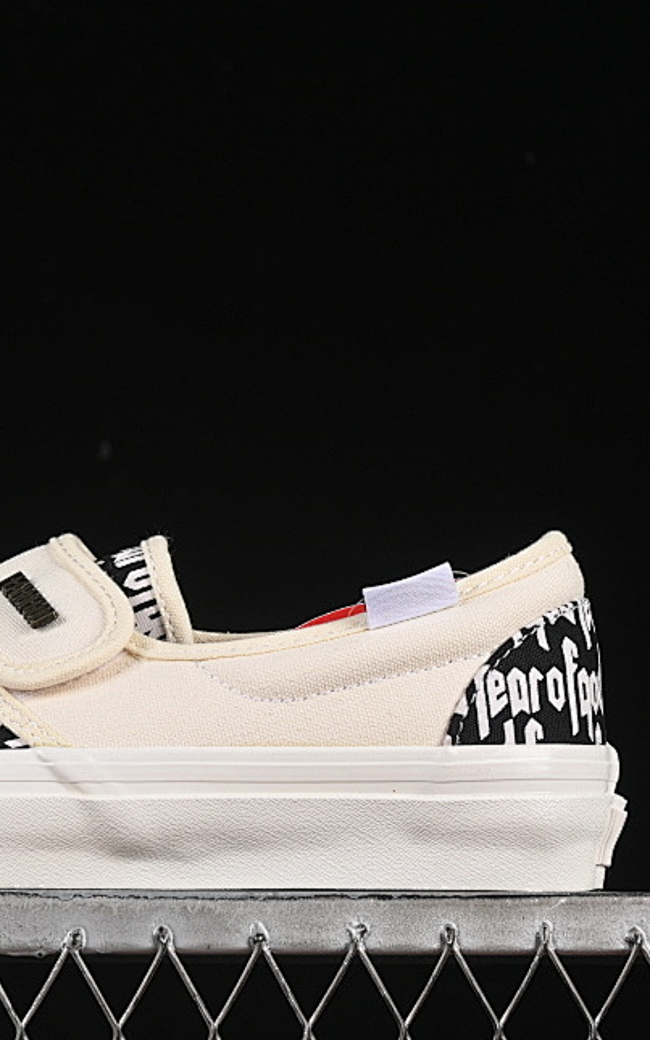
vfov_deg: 16.3
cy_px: 524
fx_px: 3629
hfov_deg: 10.2
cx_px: 115
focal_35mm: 128
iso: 160
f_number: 8
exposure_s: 1/60
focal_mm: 50
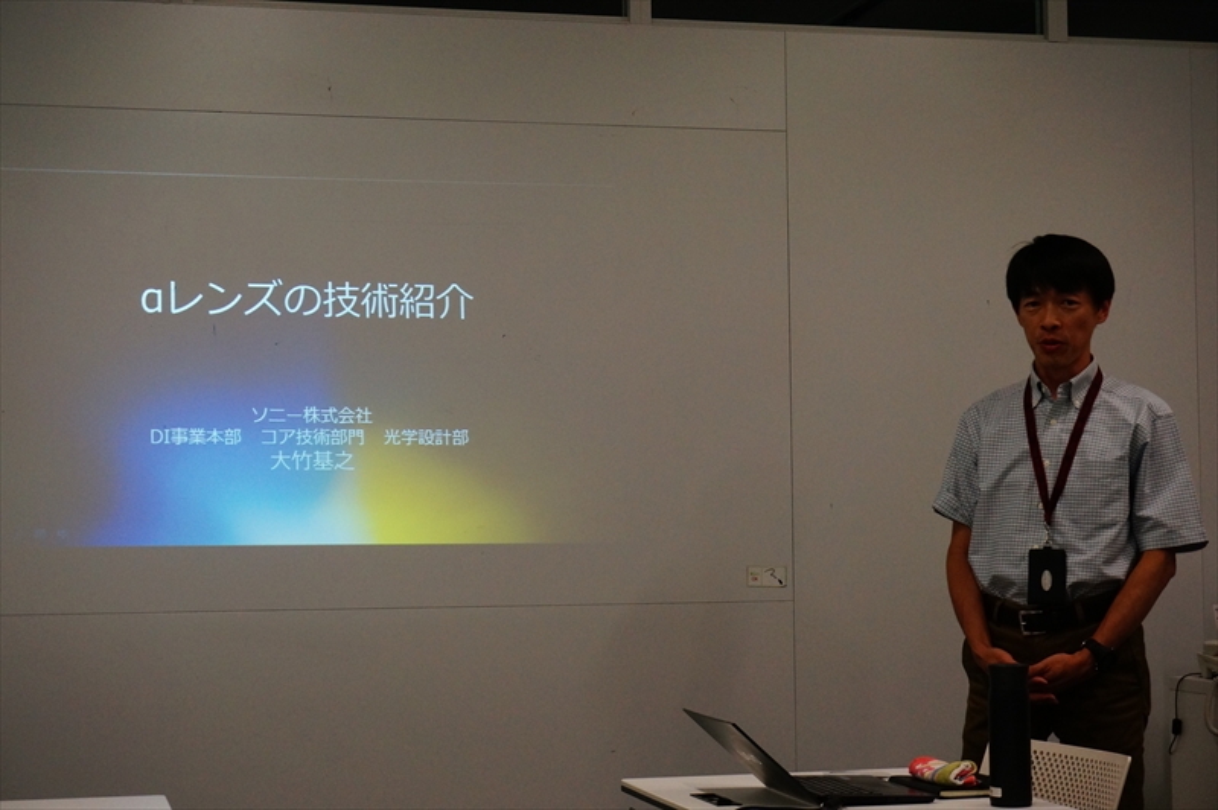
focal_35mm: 66
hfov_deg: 30.5
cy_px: 405
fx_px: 2231
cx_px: 609
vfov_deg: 20.6
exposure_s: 1/80
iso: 1250
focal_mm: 44
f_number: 5.6
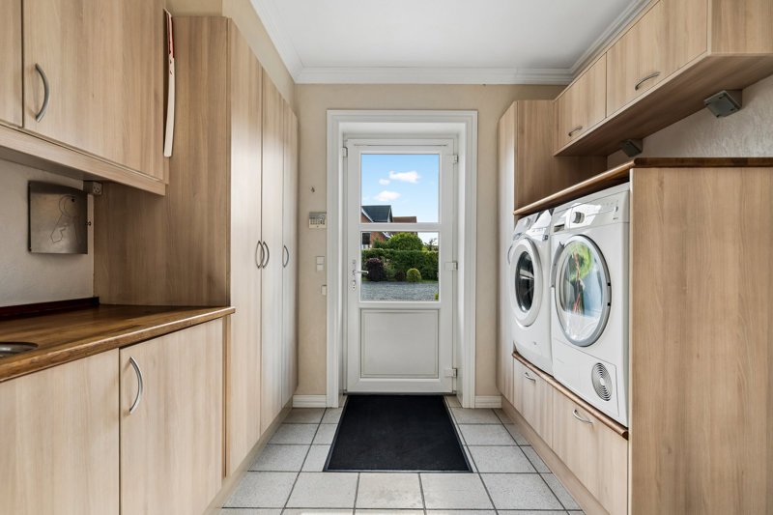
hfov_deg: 90.0
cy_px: 258
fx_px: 386
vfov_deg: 67.4
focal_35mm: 18
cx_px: 386
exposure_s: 1/100
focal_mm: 18
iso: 400
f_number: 6.3
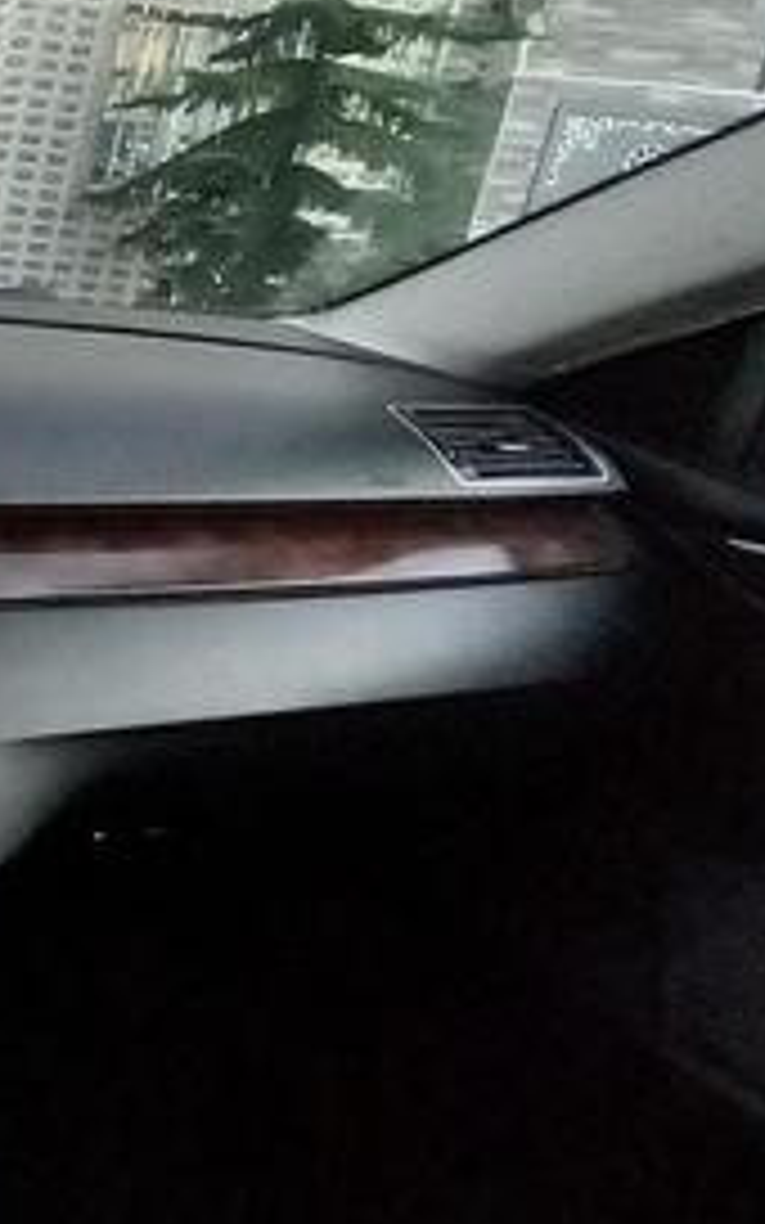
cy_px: 452
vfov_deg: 57.4
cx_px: -526
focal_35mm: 33
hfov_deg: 24.0
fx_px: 1101
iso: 400
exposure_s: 1/25
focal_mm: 1.13
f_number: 2.2
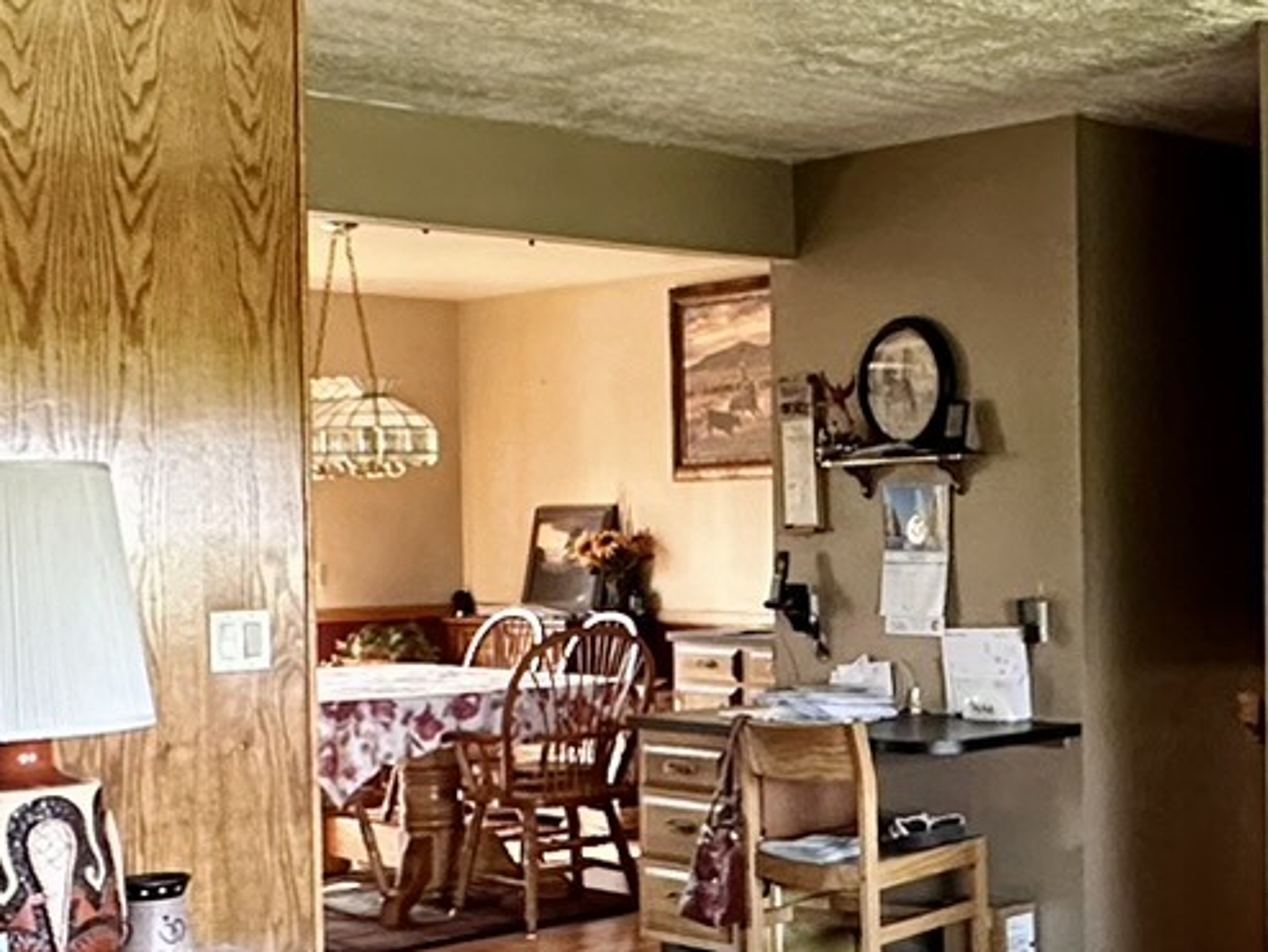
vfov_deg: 25.2
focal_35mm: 58
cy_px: 585
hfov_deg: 31.3
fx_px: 2126
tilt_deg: -2.6
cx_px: 1204
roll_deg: +0.3
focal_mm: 2.22
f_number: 2.2
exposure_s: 1/60
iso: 500
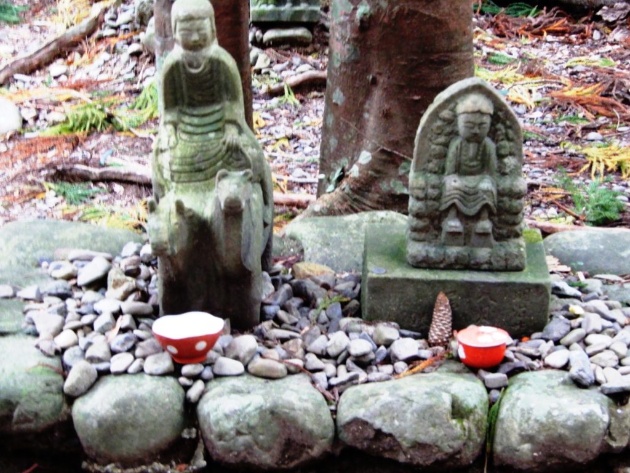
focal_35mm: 105
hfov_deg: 18.7
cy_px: 236
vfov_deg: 14.1
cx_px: 315
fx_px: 1911
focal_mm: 18.7
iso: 800
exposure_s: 1/5
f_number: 5
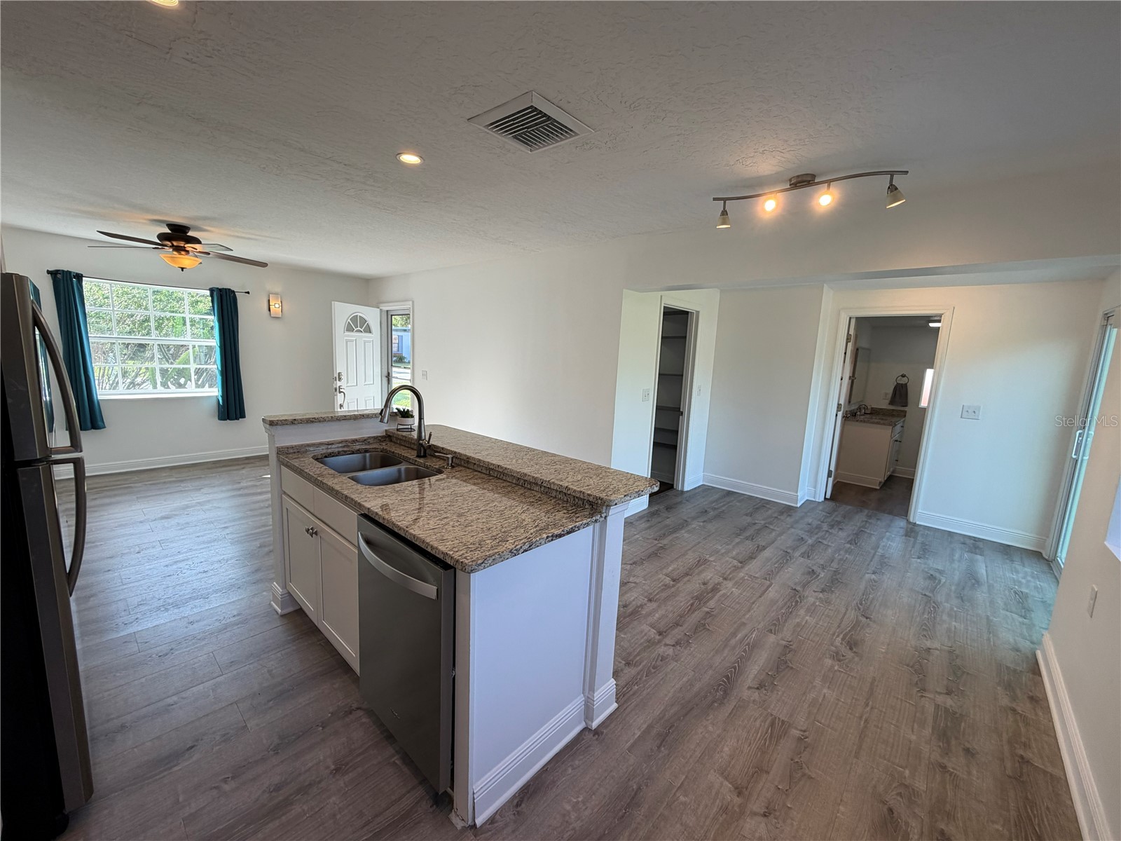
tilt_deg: -7.9
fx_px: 453
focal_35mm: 14
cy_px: 420
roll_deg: -2.7
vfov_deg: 85.7
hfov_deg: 102.1
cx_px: 560
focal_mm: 2.22
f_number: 2.2
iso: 80
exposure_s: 1/120
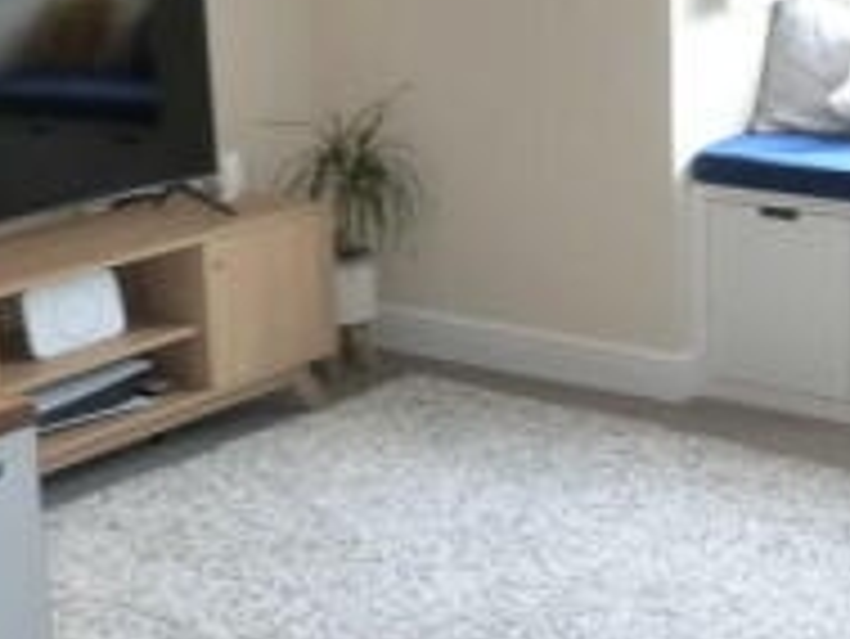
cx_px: 722
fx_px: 1892
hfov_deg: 24.8
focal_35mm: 77
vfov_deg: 19.1
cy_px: 191
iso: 400
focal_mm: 4.5
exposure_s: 1/60
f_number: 2.8
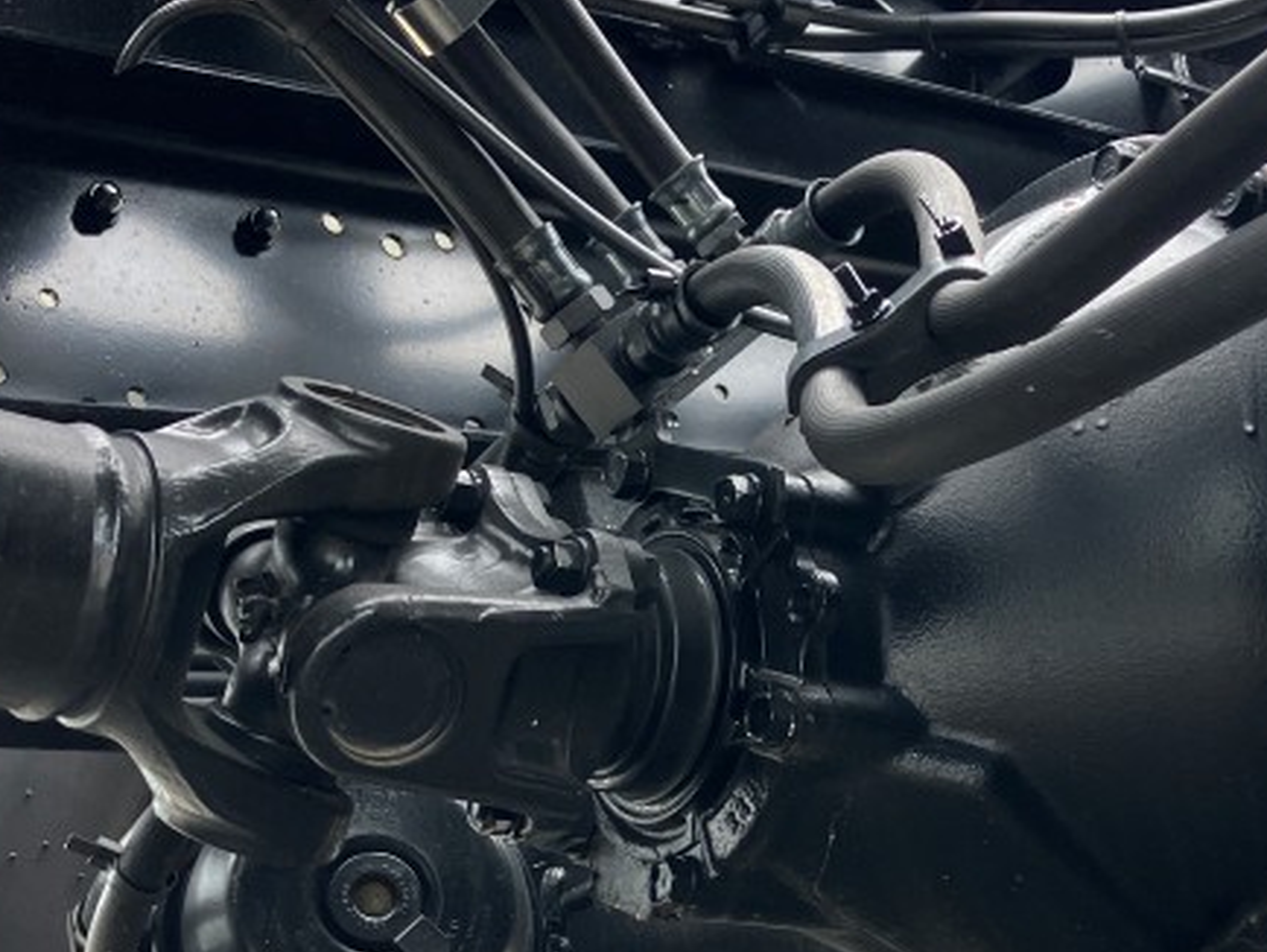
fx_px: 2417
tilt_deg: +12.1
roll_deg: +9.1
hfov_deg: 29.1
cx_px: 890
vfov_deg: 21.9
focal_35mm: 66
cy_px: 821
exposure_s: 1/122
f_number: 1.8
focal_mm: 3.99
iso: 32
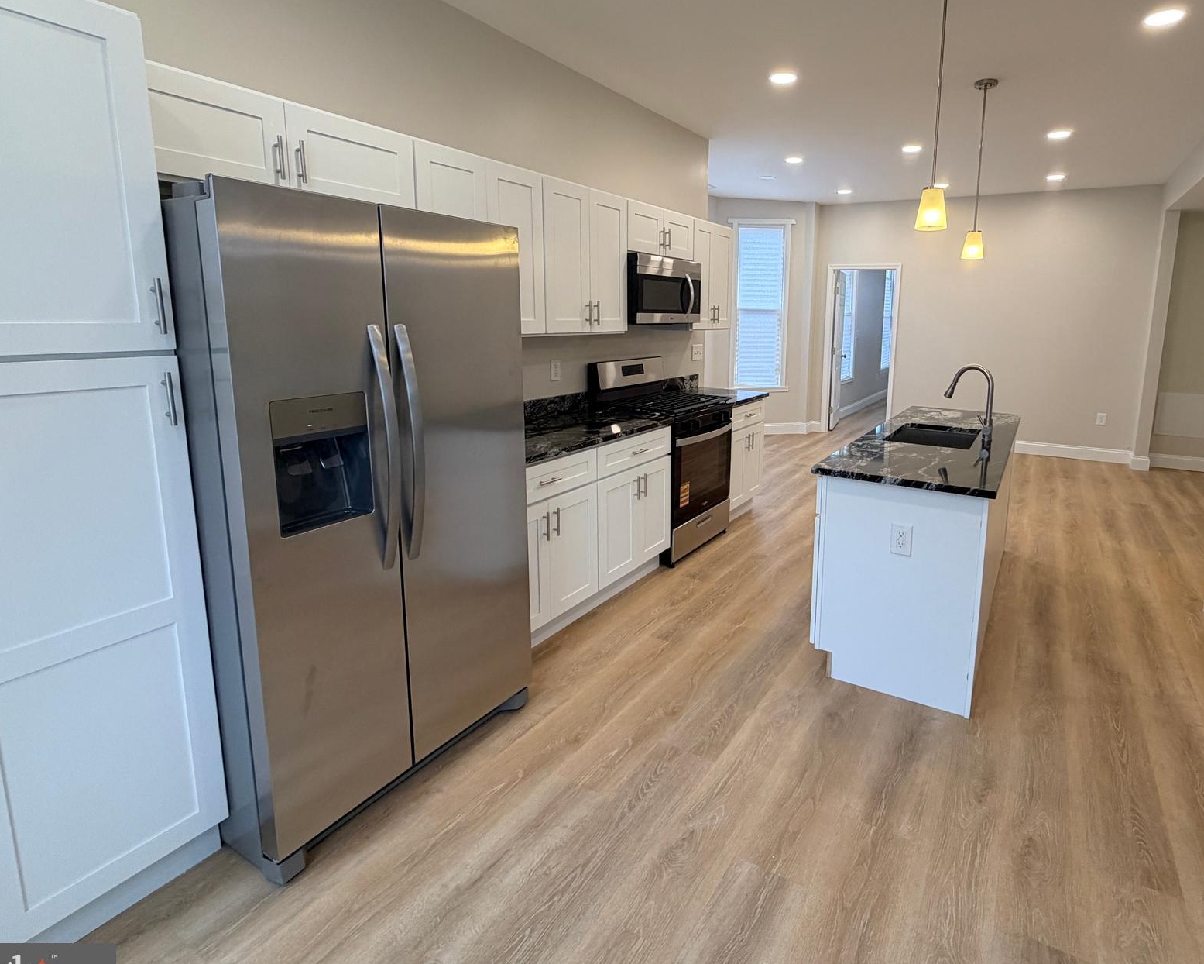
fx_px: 641
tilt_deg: -9.7
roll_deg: -1.0
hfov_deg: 85.4
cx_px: 715
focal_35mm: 18
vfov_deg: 73.4
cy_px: 411
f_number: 2.2
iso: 160
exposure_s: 1/120
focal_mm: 2.22
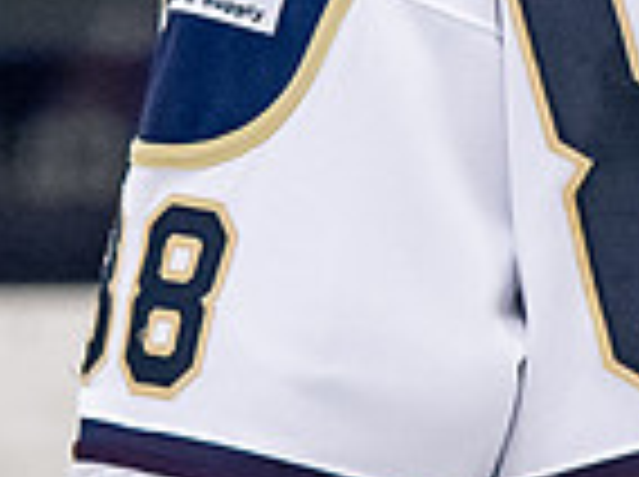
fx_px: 25745
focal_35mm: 1397
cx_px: 710
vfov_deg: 1.1
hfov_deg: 1.4
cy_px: -326
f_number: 3.2
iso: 2500
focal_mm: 145
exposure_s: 1/800
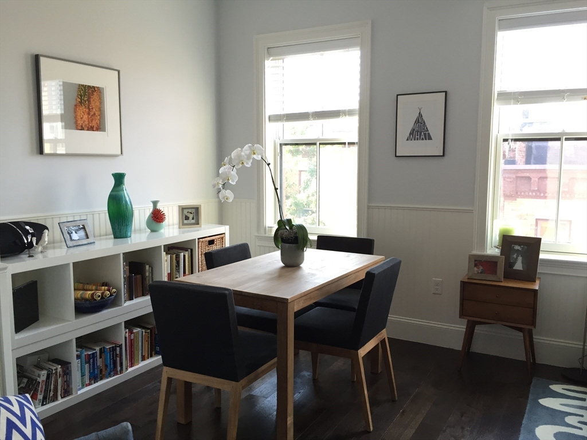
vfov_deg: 48.2
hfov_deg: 61.7
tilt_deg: -6.8
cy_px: 220
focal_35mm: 29
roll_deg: -0.4
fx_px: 492
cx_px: 294
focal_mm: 4.15
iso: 64
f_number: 2.2
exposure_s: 1/30
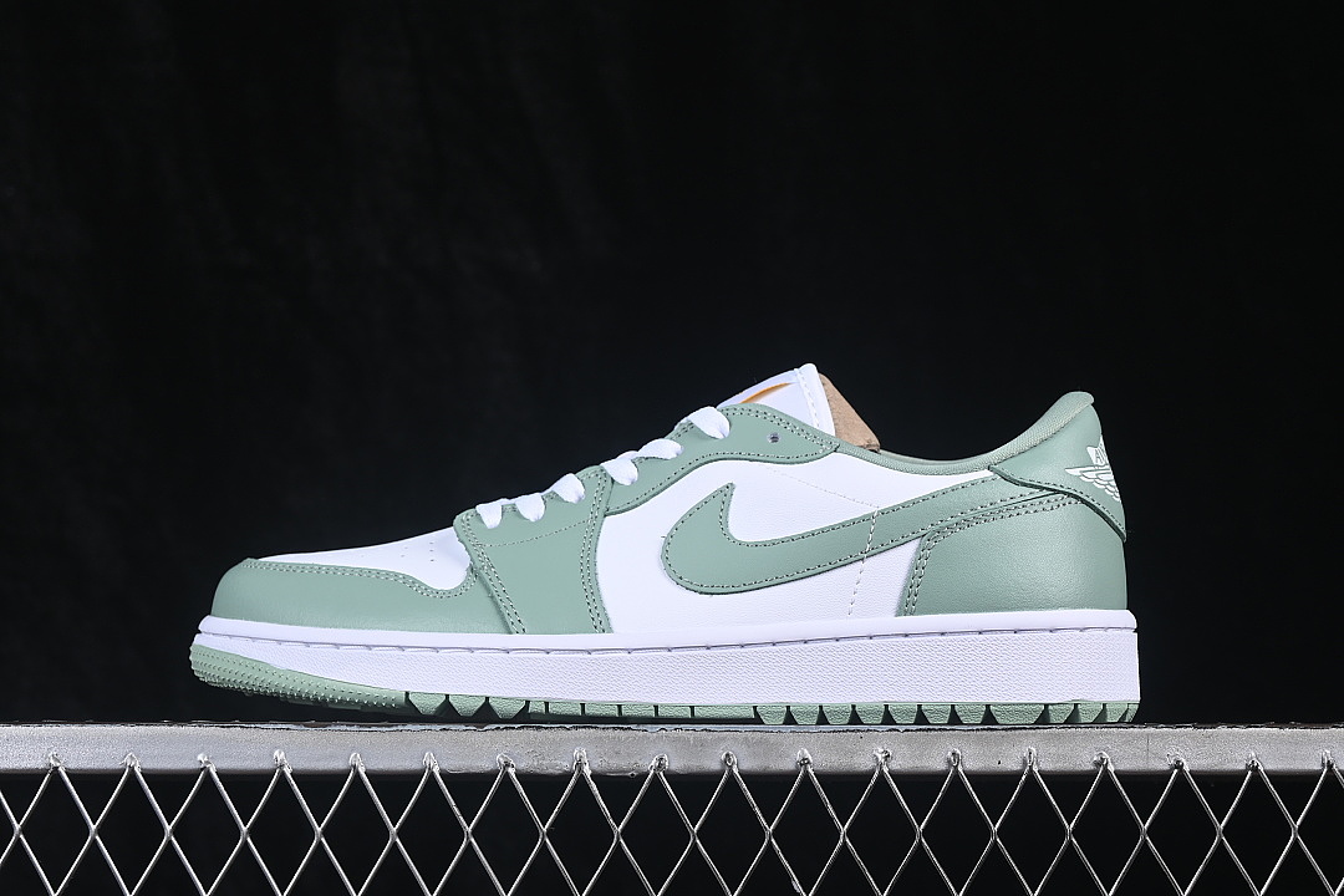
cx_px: 672
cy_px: 448
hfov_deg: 27.0
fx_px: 2800
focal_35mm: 75
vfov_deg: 18.2
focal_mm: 50
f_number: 8
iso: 160
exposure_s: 1/80
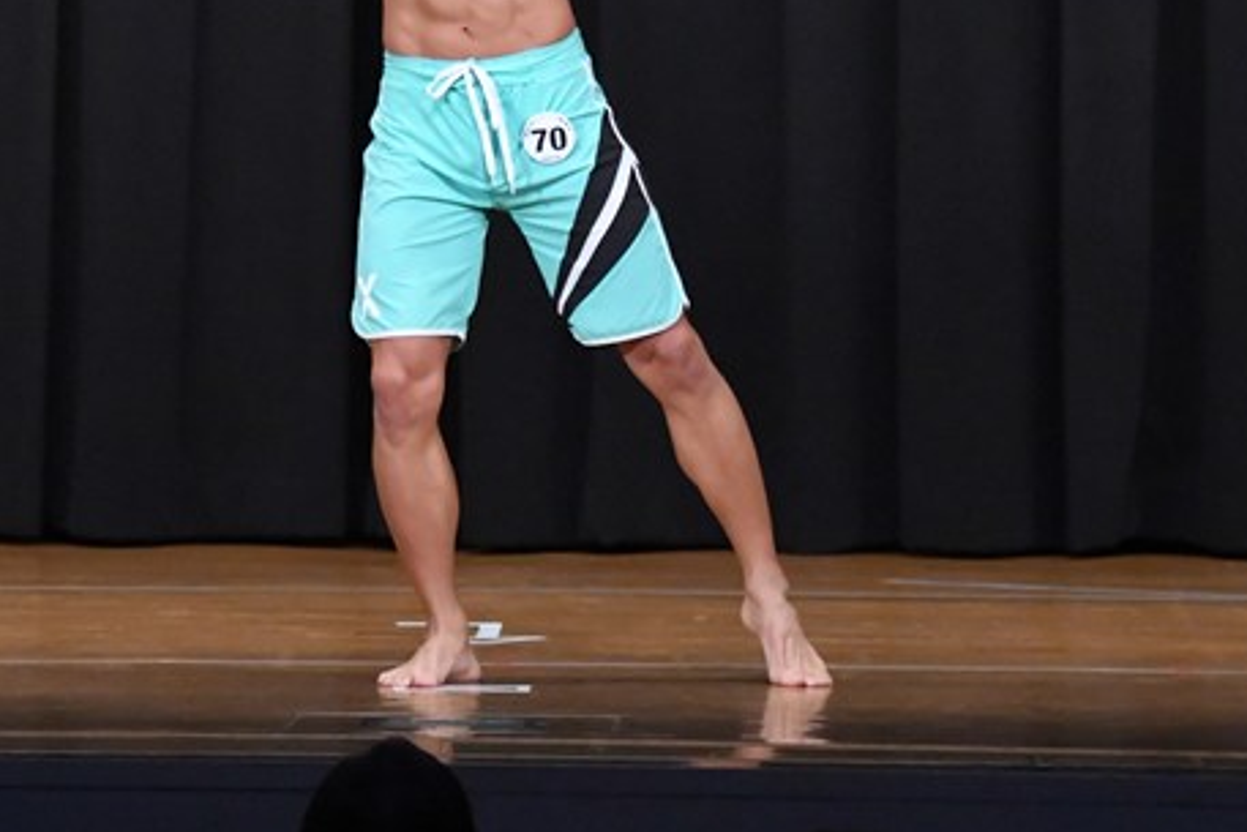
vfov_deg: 3.7
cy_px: 164
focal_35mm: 368
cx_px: 468
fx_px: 12750
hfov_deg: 5.6
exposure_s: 1/400
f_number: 5.6
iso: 8000
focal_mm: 145
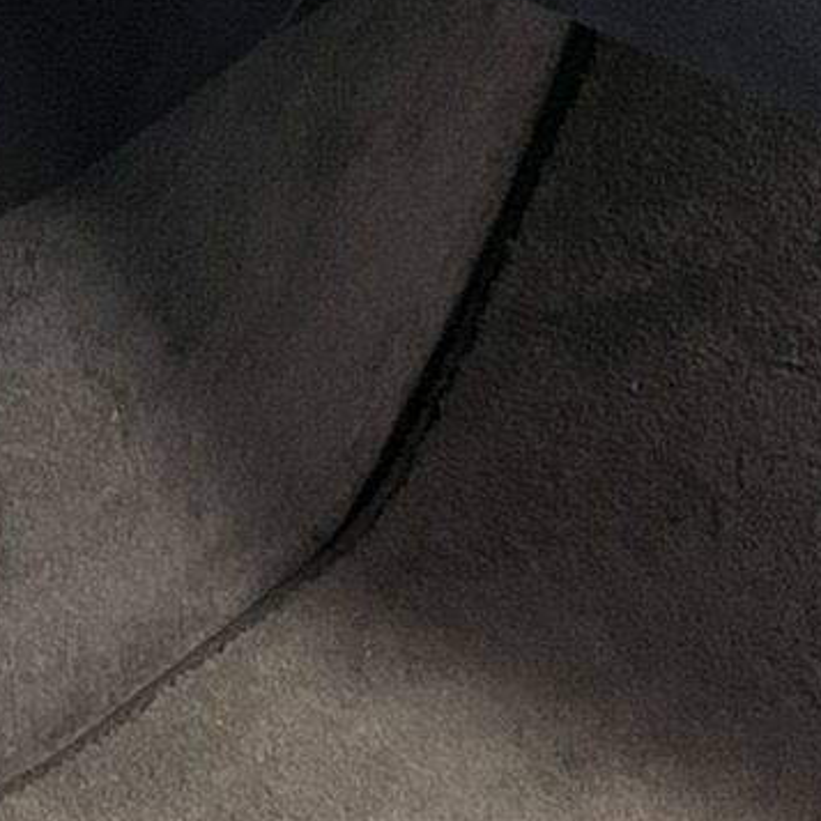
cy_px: -294
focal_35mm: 132
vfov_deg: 12.7
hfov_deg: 11.9
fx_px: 3542
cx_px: -805
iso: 640
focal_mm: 5.7
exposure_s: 1/40
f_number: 1.5
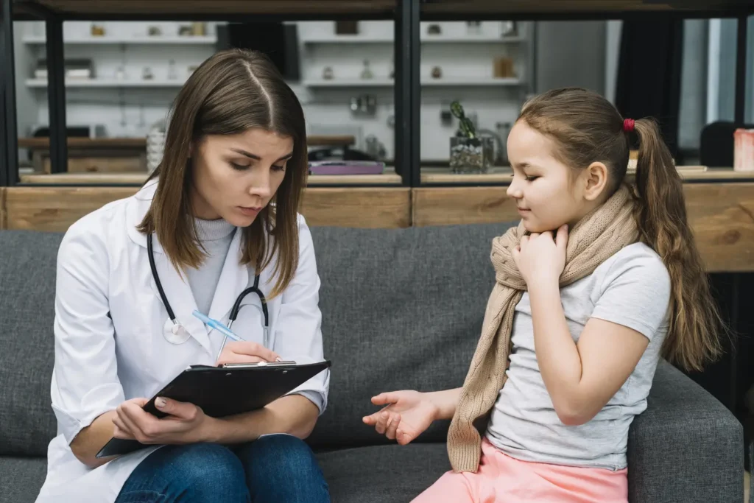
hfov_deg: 39.6
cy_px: 252
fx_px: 1047
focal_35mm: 50
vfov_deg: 27.0
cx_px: 377
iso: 320
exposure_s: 1/160
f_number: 4.5
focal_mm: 50
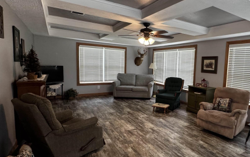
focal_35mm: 23
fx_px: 157
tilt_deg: -6.3
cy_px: 81
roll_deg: -2.5
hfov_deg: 74.4
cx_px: 170
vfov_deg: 53.0
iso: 320
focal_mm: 2.22
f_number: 2.2
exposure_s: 1/120
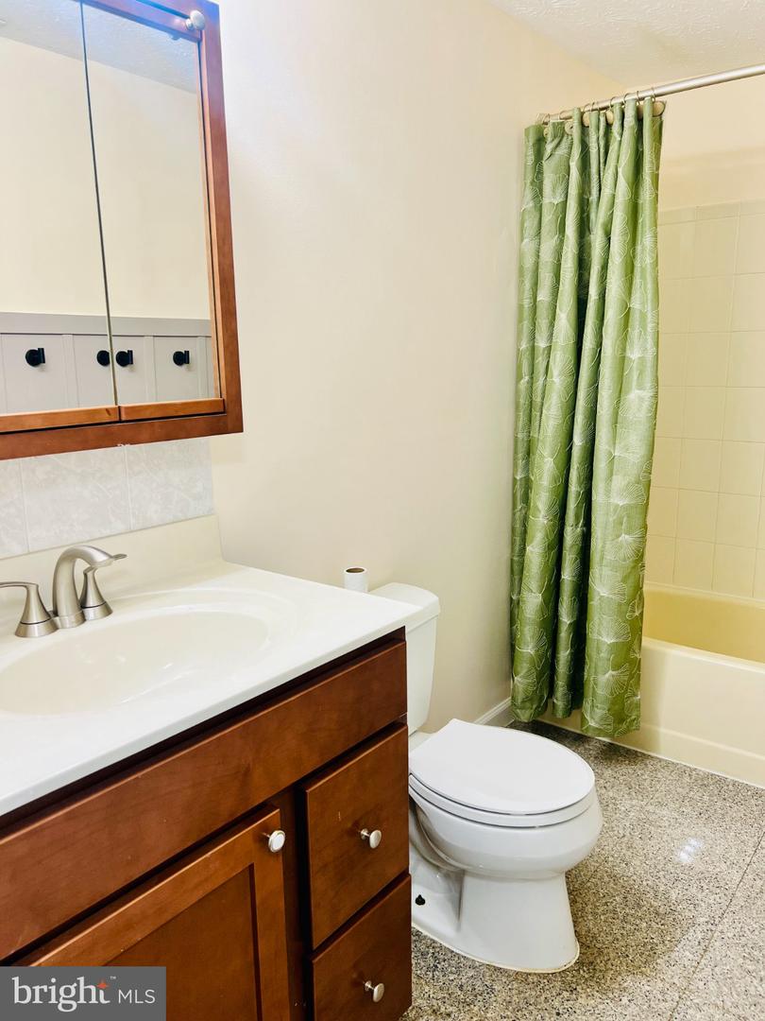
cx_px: 382
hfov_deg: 53.1
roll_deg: +1.0
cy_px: 510
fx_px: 766
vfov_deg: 67.3
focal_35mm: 26
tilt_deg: -11.1
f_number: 1.5
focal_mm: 5.7
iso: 80
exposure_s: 1/60
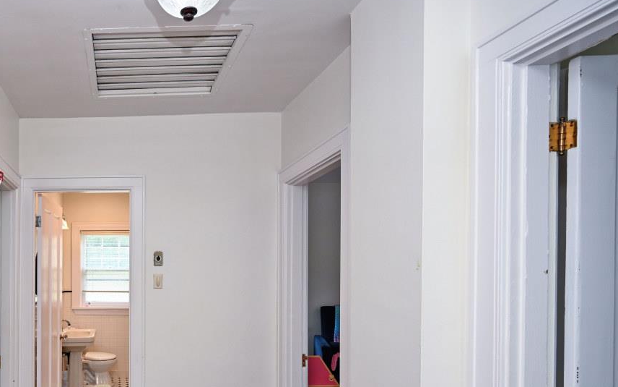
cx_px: 100
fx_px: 421
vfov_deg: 48.1
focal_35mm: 25
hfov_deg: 64.2
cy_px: 270
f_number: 4.5
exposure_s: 1/80
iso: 200
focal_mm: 14
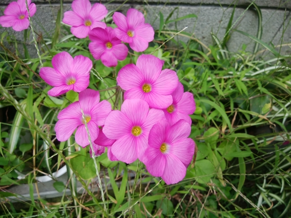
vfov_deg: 61.1
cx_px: 146
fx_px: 185
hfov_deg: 76.4
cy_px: 109
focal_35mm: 22
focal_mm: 3
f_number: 2
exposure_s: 1/350
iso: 32
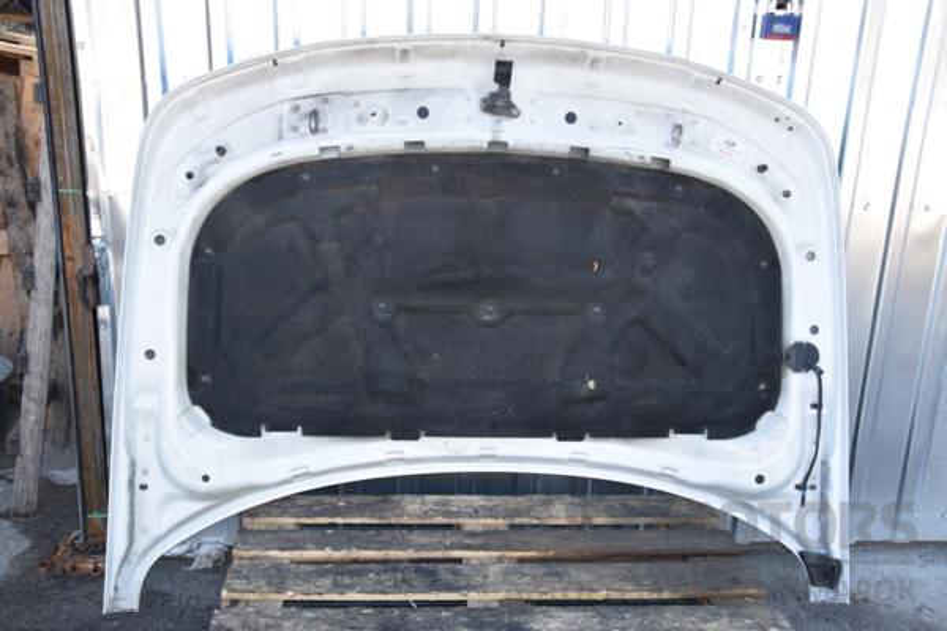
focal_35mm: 39
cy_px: 316
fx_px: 1026
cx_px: 474
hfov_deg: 49.6
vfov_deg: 34.2
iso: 800
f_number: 9
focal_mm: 26
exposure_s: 1/200
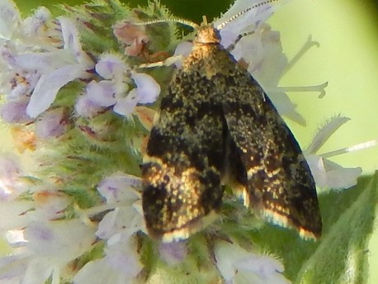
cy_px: 118
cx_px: 219
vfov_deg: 5.0
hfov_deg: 6.6
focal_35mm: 298
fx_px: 3256
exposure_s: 1/250
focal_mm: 28.7
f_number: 5.1
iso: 125
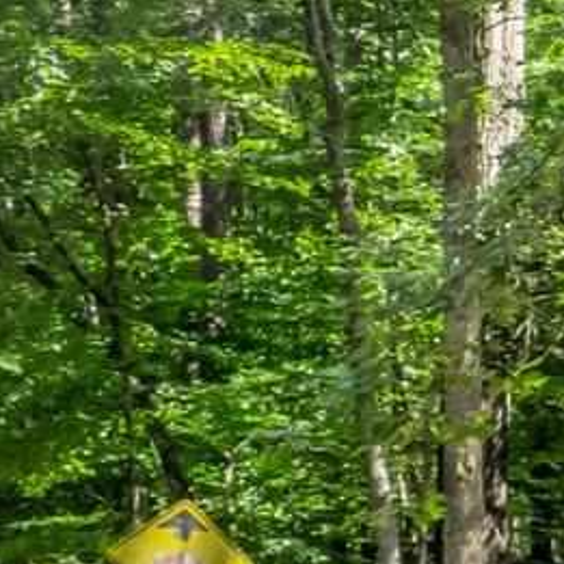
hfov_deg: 6.7
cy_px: 550
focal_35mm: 179
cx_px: 2509
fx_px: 3300
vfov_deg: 9.7
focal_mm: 8.38
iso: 100
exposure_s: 1/30
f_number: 2.8
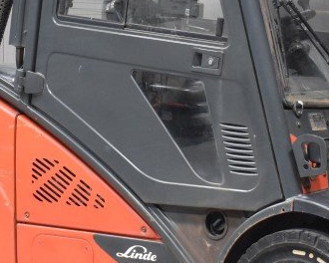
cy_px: 71
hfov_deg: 15.5
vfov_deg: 12.5
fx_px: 1198
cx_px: 276
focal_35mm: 123
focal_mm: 24
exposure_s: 1/30
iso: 1250
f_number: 5
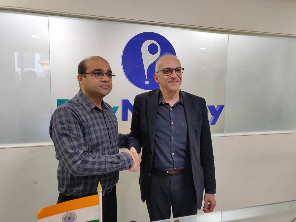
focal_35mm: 25
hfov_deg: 69.4
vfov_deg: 54.9
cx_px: 148
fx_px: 214
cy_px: 111
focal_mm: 4.25
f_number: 1.7
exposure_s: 1/33
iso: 160
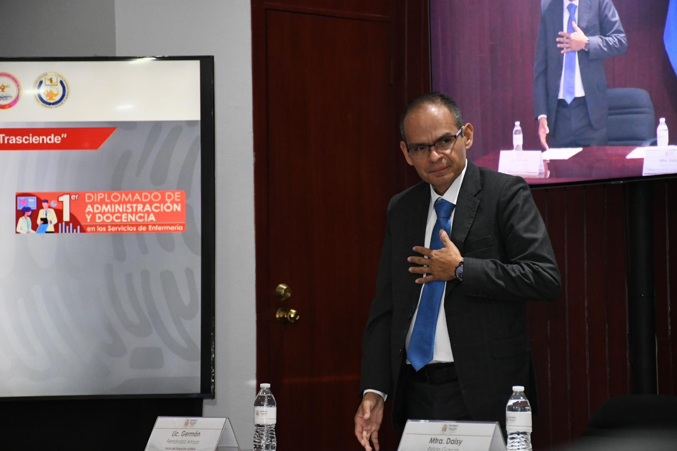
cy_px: 226
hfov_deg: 14.4
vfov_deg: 9.7
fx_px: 2670
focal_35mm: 142
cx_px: 338
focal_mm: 95
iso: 4000
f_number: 5.6
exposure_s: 1/125
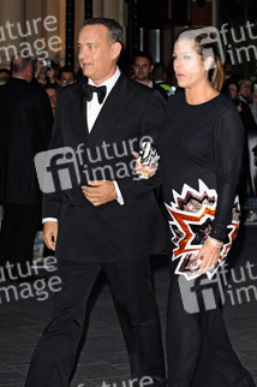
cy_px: 225
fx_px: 1599
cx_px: 131
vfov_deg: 13.8
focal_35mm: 149
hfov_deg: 9.2
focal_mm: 80
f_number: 5.6
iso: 320
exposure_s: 1/200
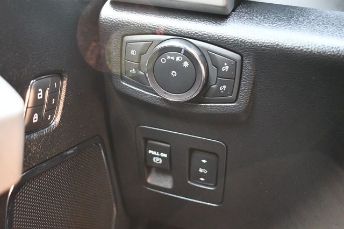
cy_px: 114
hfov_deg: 42.8
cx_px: 172
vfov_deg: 29.2
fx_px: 439
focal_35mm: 46
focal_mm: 31
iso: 5600
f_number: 4.2
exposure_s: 1/60
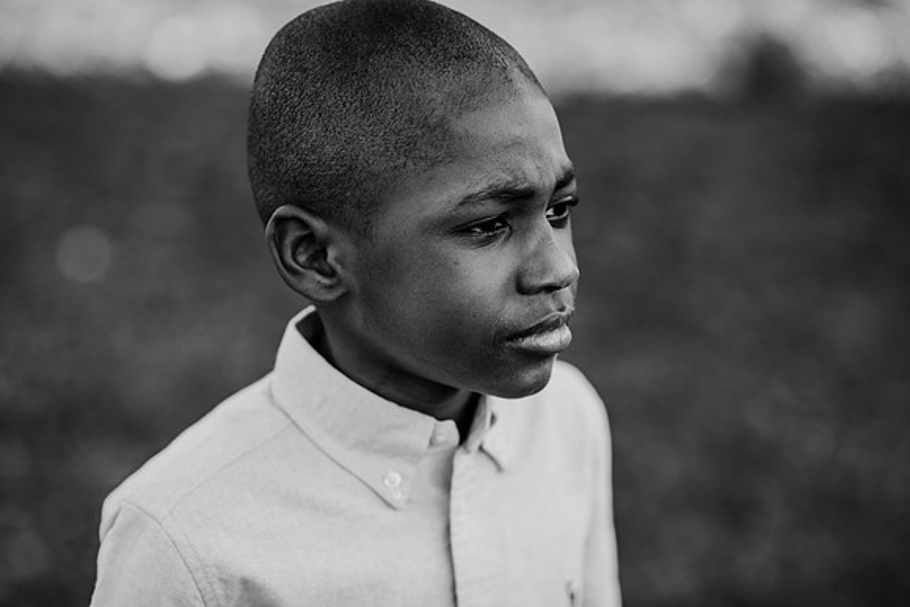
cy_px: 304
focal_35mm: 85
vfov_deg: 16.1
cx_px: 455
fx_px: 2149
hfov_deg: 23.9
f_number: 2.2
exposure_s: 1/400
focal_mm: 85
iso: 100
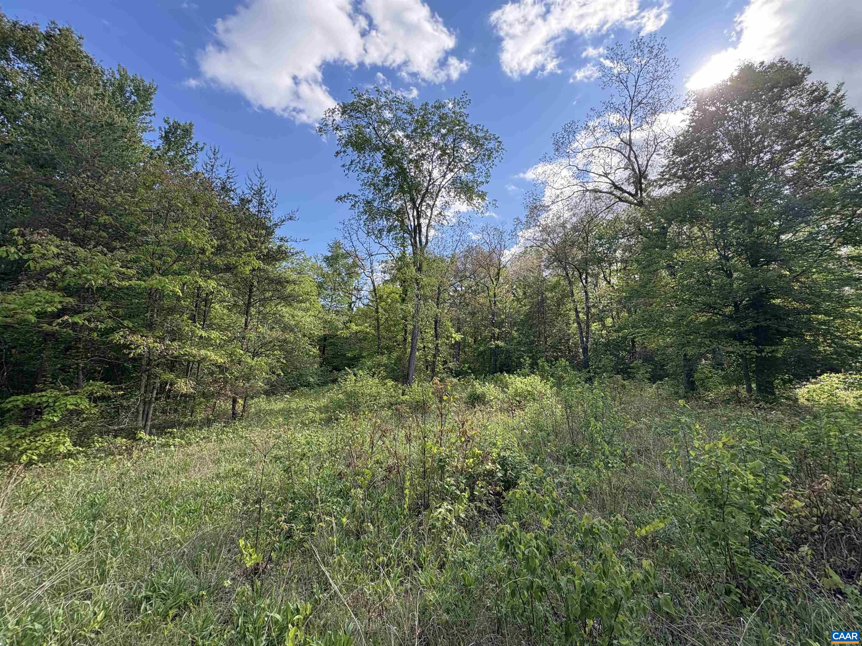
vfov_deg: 85.7
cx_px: 431
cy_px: 323
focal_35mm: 14
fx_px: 349
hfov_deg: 102.1
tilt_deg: +7.6
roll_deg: -1.3
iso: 64
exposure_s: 1/657
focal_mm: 2.22
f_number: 2.2
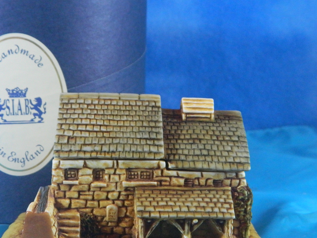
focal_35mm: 71
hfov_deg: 27.3
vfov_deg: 20.7
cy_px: 126
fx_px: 650
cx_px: 129
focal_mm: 8.4
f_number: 3.6
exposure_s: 1/40
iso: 400
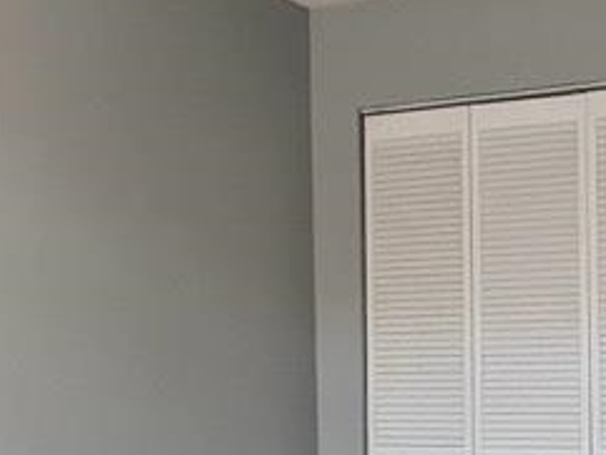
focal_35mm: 85
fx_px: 1489
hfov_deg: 22.8
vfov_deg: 17.2
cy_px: 400
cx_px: 148
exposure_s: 1/60
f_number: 2.2
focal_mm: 2.35
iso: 351
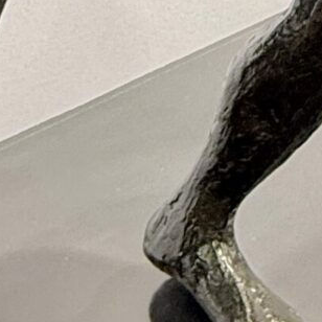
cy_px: -155
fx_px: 1084
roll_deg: +2.8
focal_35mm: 103
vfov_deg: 15.6
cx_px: 329
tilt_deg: -16.1
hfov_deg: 16.5
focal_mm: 2.22
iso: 200
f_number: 2.2
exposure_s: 1/50
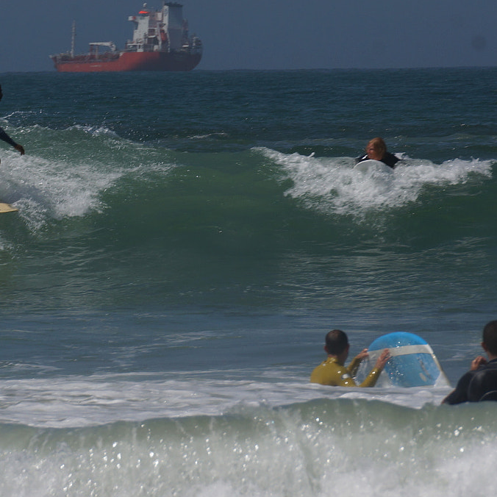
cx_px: 0
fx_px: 10282
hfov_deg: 2.8
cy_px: 149
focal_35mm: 633
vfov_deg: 2.8
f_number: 13
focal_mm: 210
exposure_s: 1/500
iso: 100
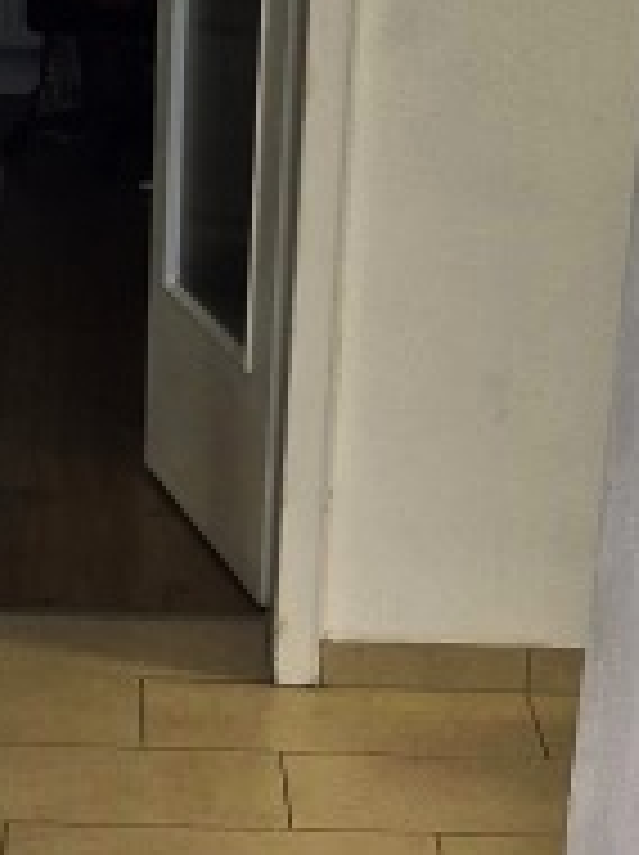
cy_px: 1130
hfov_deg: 11.9
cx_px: 117
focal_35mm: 124
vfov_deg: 15.1
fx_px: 3059
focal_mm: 5.4
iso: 100
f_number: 1.8
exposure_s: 1/25
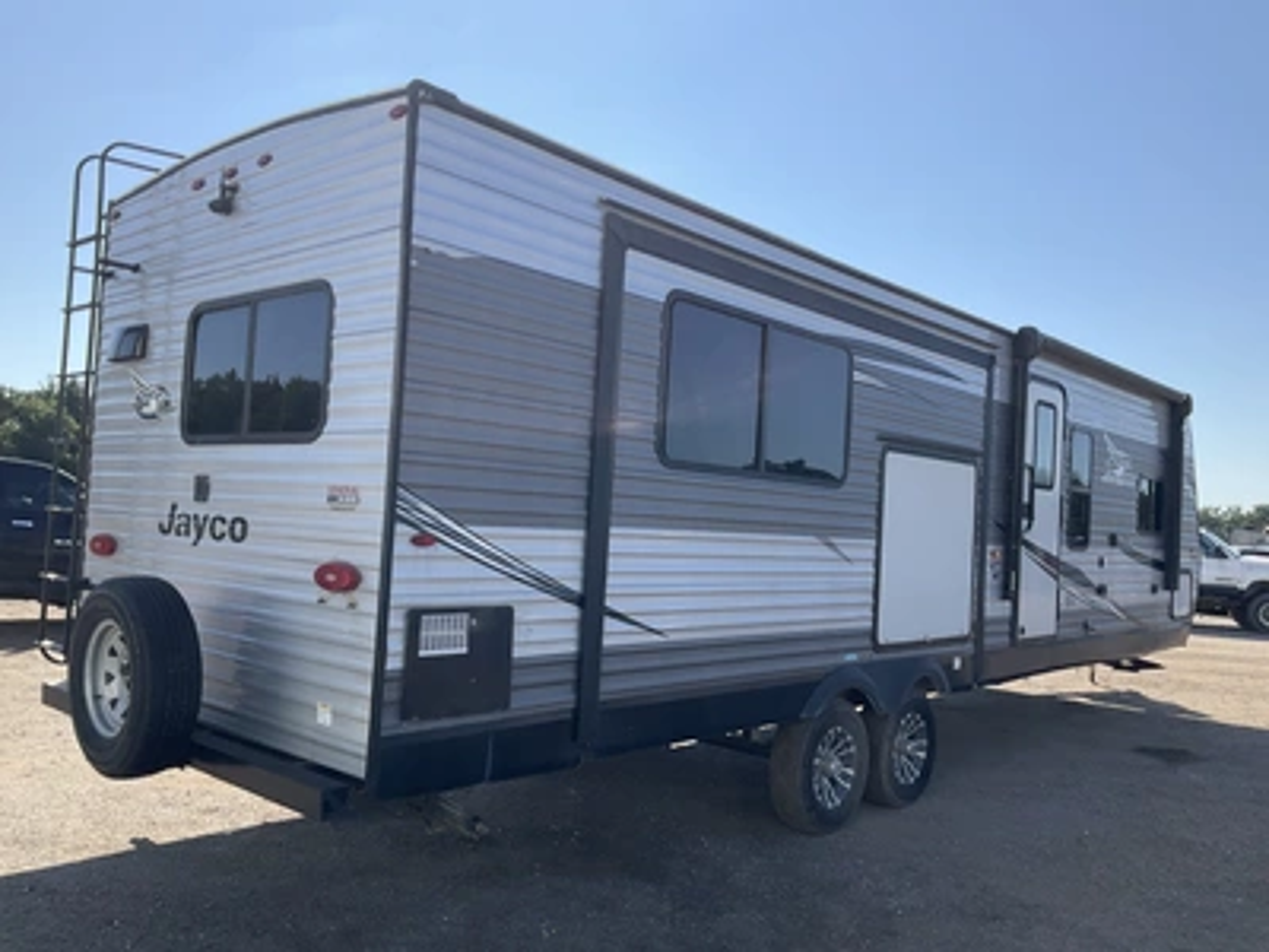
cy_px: 476
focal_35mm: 29
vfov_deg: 48.2
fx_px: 1063
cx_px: 634
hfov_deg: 61.7
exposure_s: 1/1730
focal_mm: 3
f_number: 1.8
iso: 25
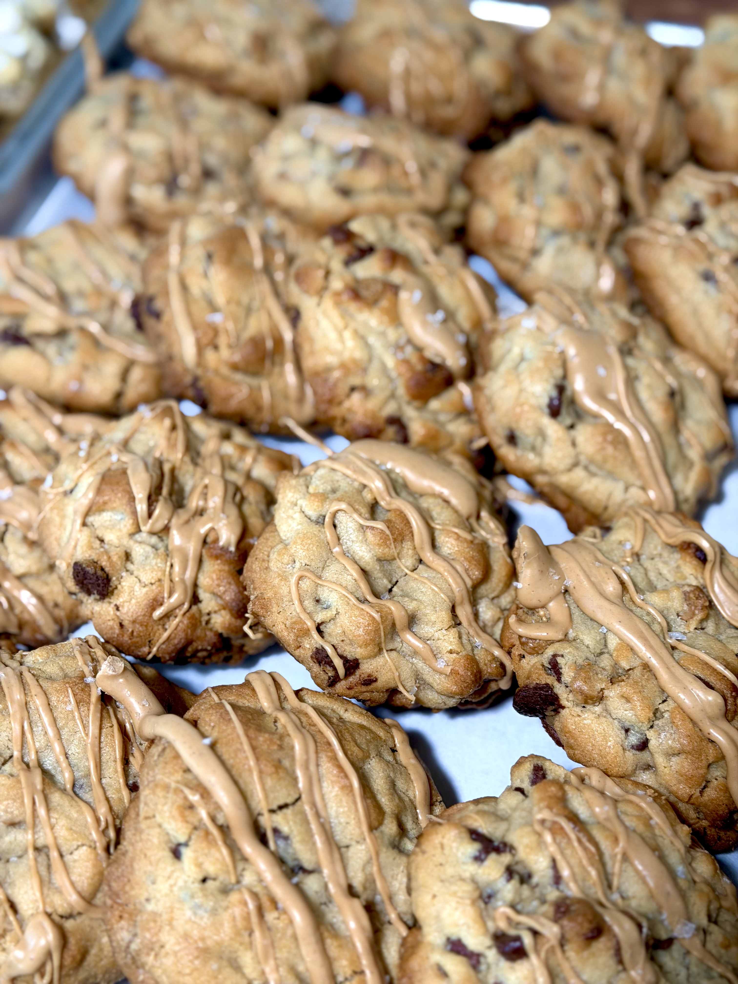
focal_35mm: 48
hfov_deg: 30.3
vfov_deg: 39.7
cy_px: 492
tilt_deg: -50.2
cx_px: 369
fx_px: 1364
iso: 160
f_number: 1.78
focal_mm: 6.76
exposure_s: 1/60
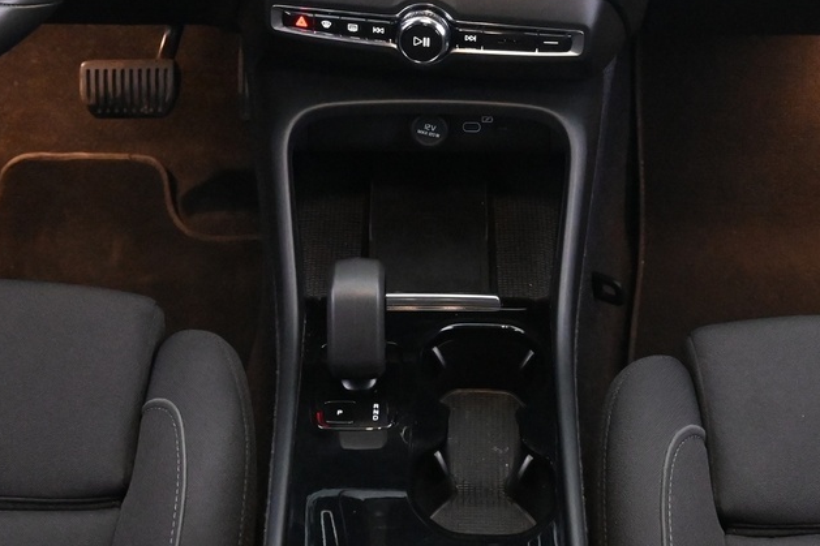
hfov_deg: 29.8
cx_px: 437
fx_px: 1540
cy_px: 82
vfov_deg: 19.8
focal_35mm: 68
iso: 4500
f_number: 3.5
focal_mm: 17.5
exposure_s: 1/30
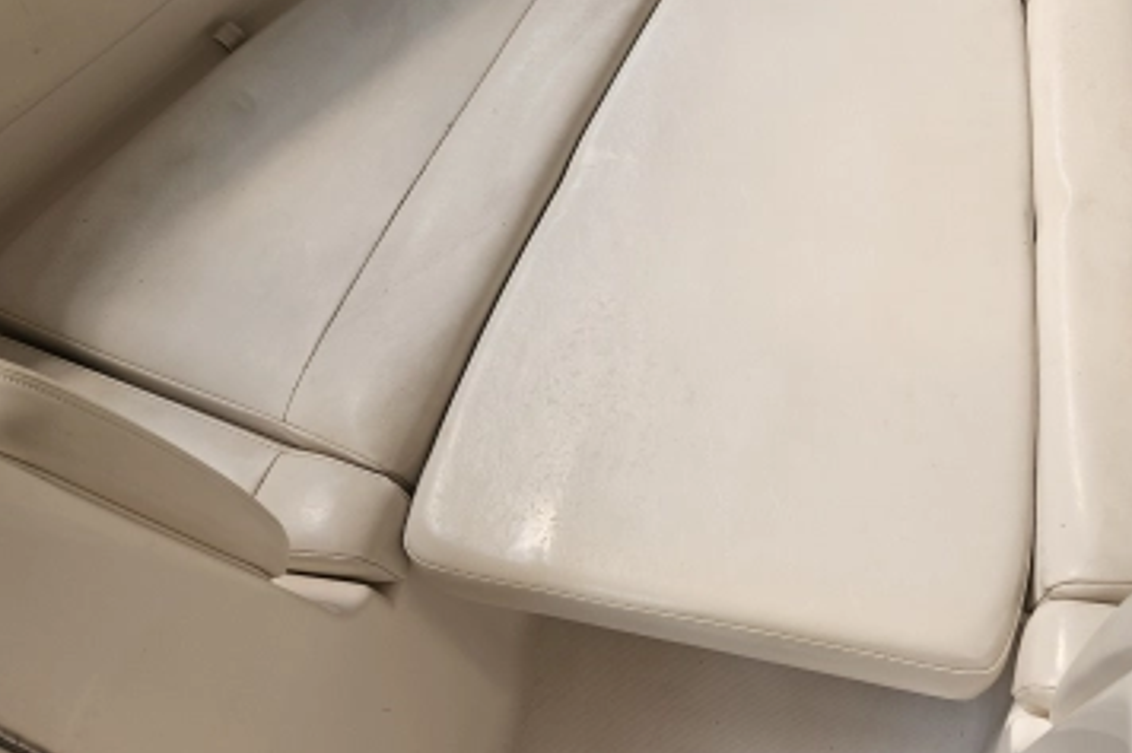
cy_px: 135
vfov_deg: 34.6
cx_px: 798
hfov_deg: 50.5
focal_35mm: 37
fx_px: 1163
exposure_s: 1/100
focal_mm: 5.4
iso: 25
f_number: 1.8
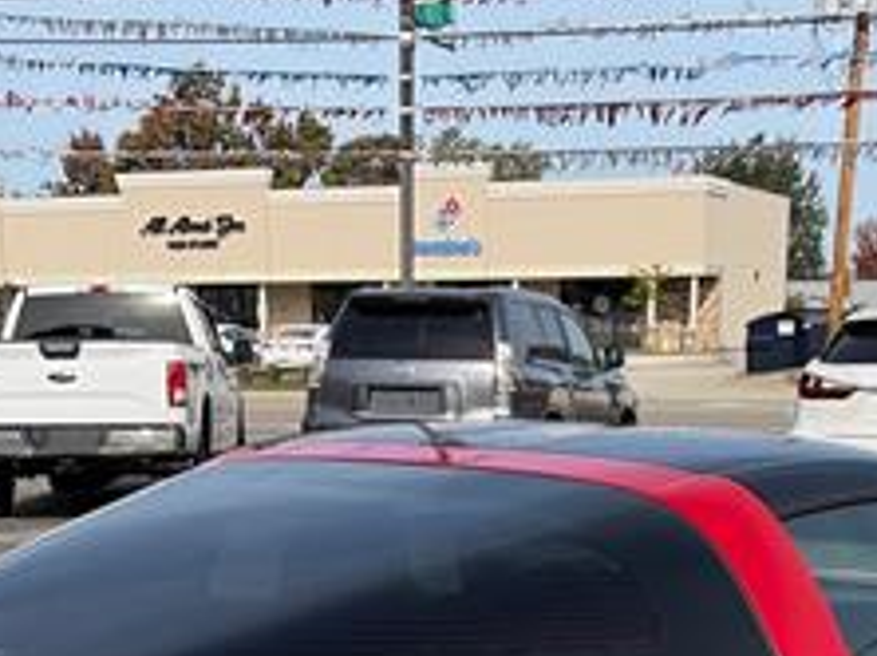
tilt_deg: -18.6
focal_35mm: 75
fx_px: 1898
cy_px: 929
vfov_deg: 17.9
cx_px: 415
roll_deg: +1.9
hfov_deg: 26.0
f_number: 1.6
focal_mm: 5.96
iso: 50
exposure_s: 1/2865
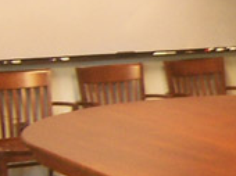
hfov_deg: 12.8
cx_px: 426
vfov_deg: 10.6
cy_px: 79
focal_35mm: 140
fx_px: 953
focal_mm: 5.5
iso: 140
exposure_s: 1/10
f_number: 3.4
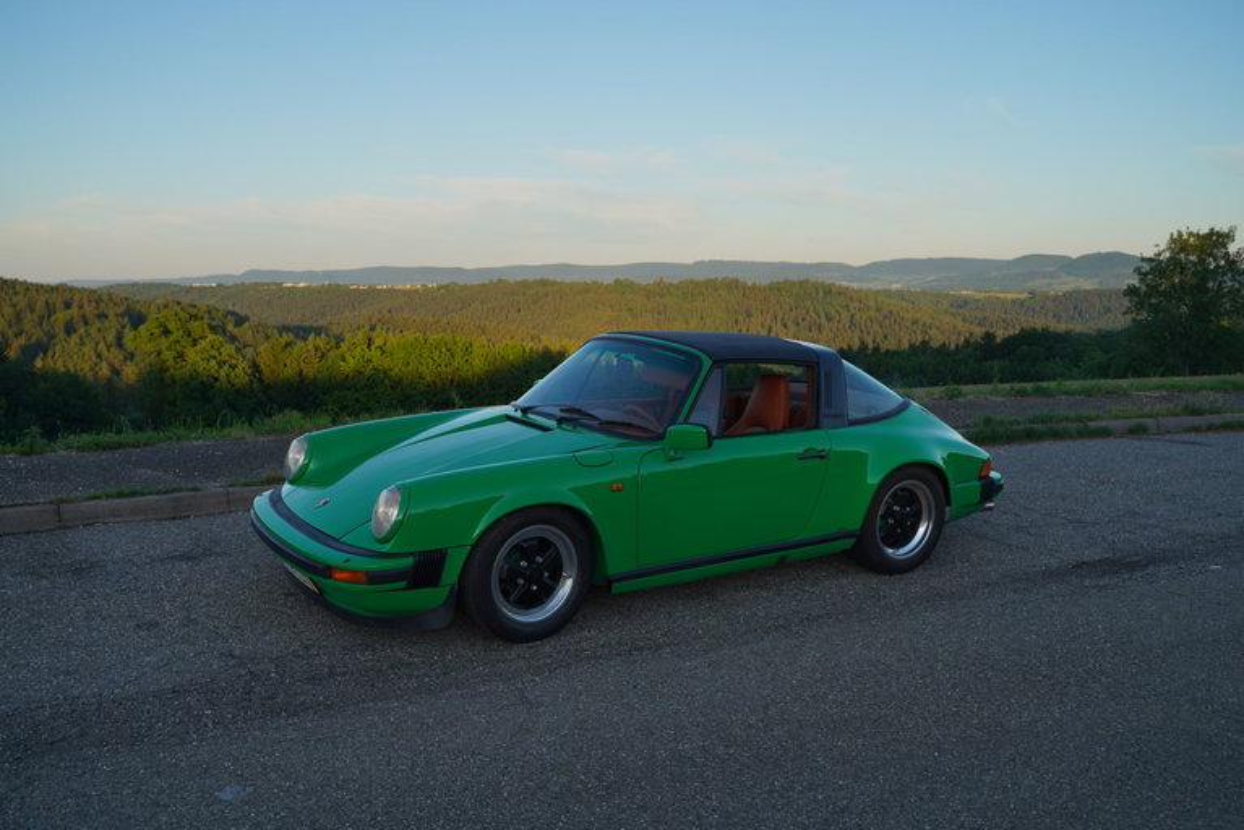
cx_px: 622
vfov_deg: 40.0
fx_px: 1141
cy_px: 415
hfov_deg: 57.2
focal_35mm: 33
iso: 100
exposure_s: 1/250
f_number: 5.6
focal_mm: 33
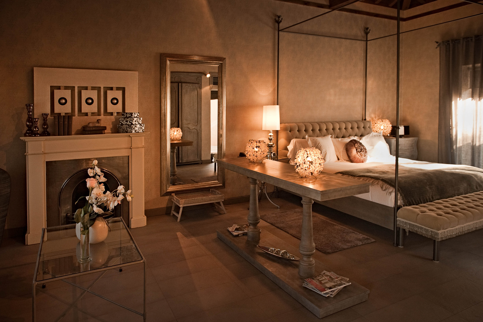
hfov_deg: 73.8
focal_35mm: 24
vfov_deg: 53.1
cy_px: 161
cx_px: 242
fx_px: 322
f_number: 4
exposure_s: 1/100
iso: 1000
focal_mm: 24
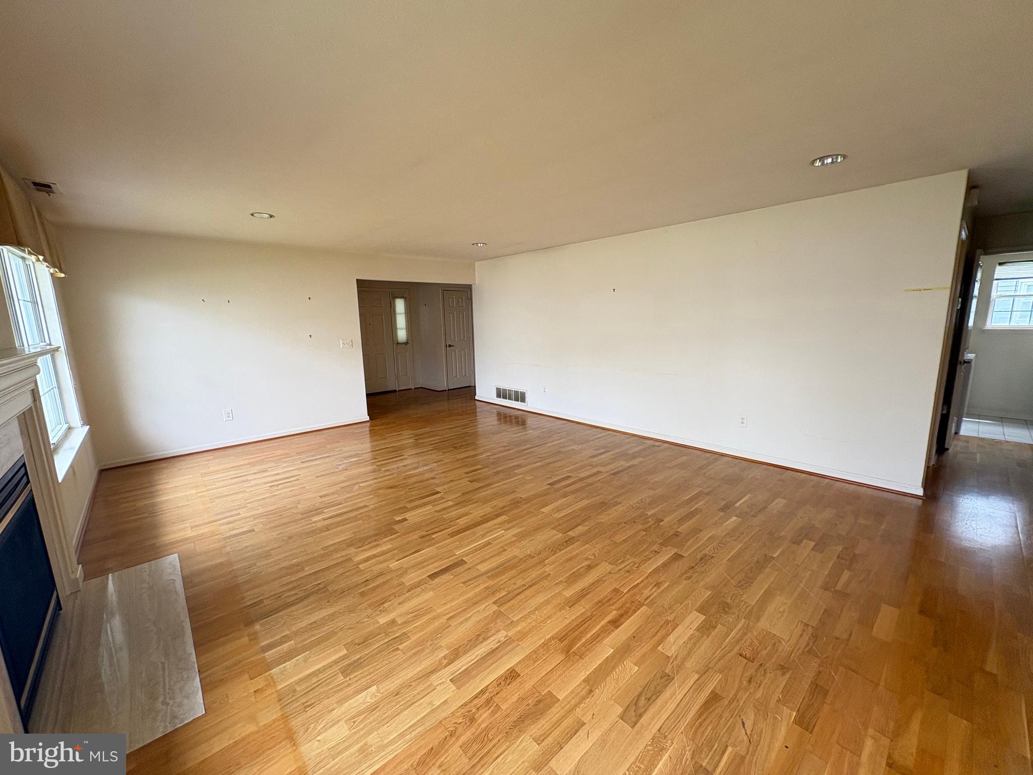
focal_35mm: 14
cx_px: 516
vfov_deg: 85.7
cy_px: 388
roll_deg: +1.0
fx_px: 418
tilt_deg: -10.1
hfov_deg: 102.1
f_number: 2.2
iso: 125
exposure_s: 1/99
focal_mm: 2.22
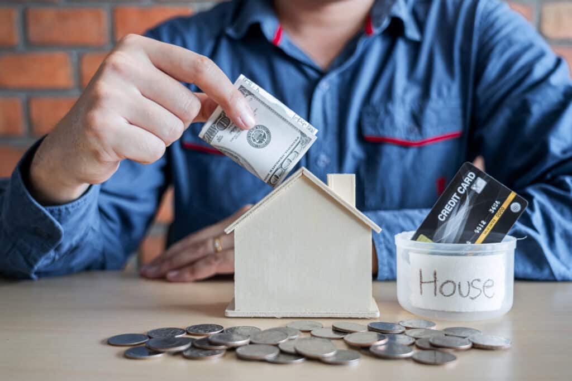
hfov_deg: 47.4
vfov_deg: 32.6
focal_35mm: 41
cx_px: 286
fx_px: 651
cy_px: 190
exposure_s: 1/80
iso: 500
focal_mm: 41
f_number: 4
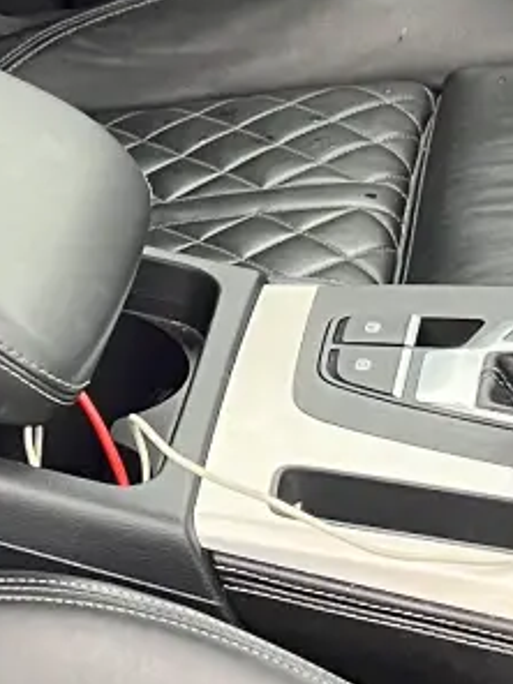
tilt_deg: -23.1
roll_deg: -6.2
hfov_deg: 9.6
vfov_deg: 13.1
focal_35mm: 150
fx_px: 2964
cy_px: 68
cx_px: -252
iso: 125
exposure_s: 1/68
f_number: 1.6
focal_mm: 5.1
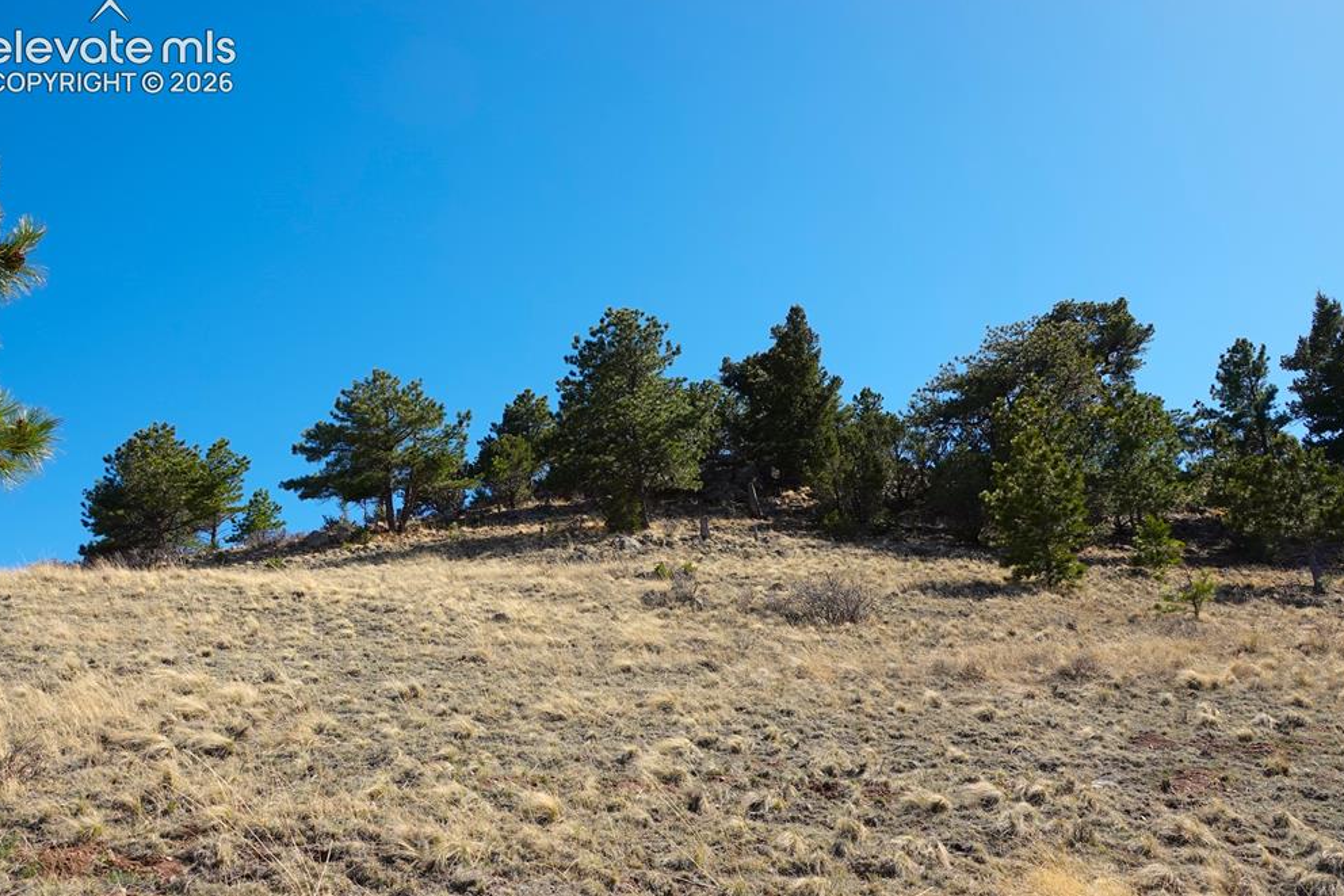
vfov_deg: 41.1
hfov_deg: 58.7
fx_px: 1194
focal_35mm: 32
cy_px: 435
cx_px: 665
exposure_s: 1/640
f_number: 4
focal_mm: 11.51
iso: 100
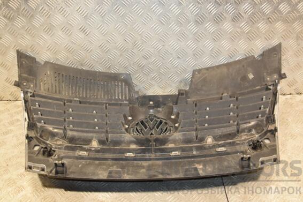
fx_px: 294
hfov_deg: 54.4
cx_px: 152
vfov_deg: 37.8
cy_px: 97
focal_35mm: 35
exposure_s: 1/100
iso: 800
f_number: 5
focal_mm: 22
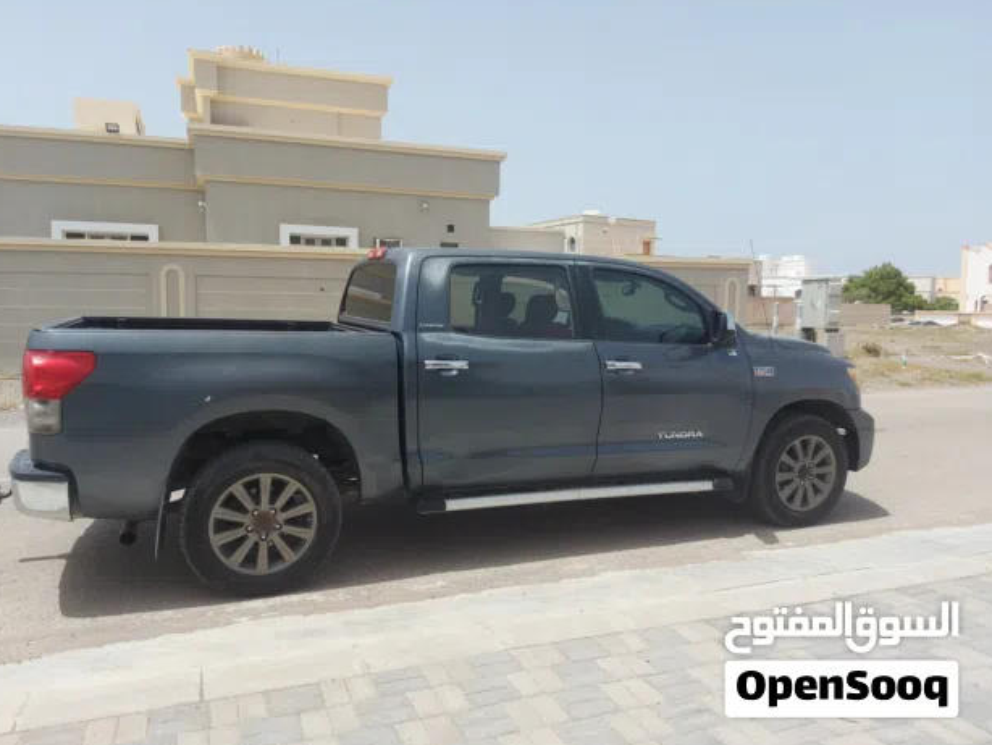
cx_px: 481
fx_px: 717
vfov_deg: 54.9
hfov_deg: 69.4
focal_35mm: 25
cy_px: 368
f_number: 1.8
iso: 32
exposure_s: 1/954
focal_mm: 5.23
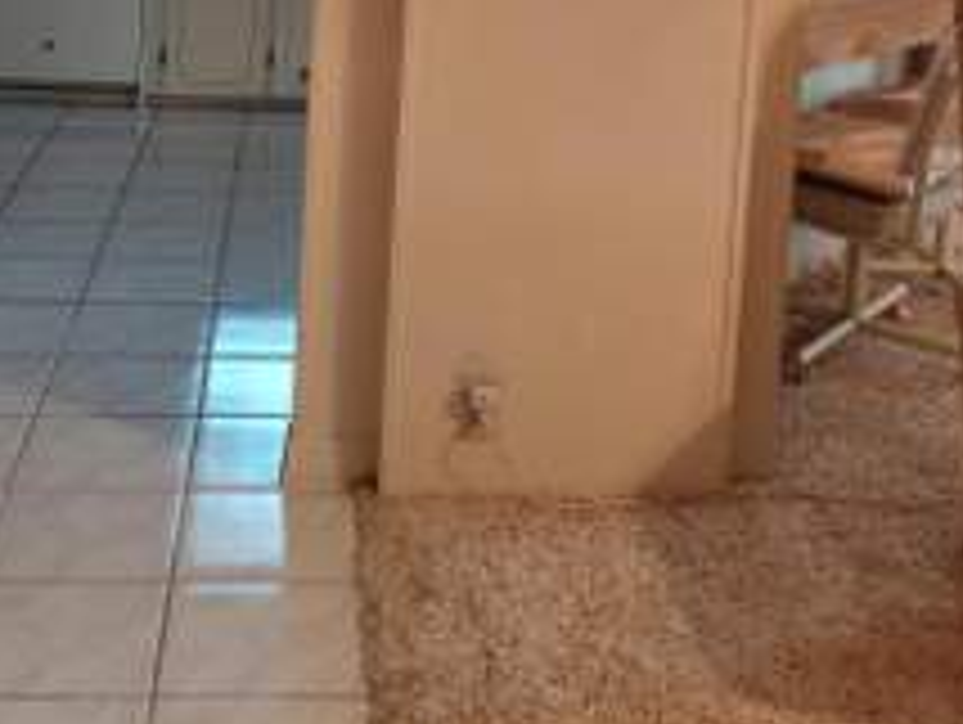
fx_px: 1560
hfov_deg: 34.3
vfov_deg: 24.5
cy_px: -63
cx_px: 486
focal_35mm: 56
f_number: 1.8
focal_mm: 4.69
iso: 320
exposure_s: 1/60
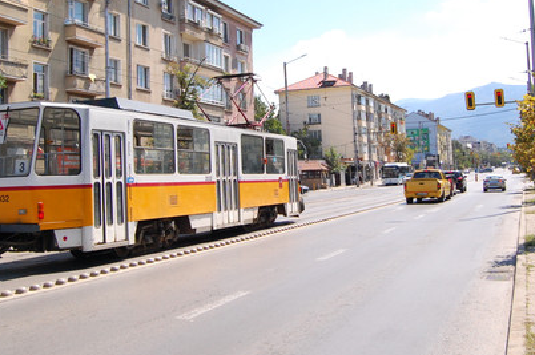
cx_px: 299
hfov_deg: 45.4
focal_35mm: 43
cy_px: 116
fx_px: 638
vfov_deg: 30.9
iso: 800
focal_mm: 18
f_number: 5.6
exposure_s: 1/2500
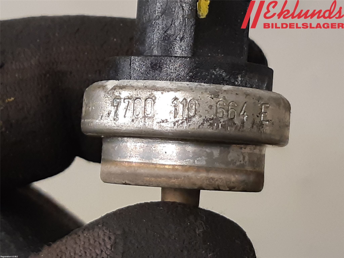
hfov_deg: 67.3
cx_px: 172
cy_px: 129
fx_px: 258
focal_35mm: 26
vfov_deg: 53.1
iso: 125
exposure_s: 1/50
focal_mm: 3.93
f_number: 1.7
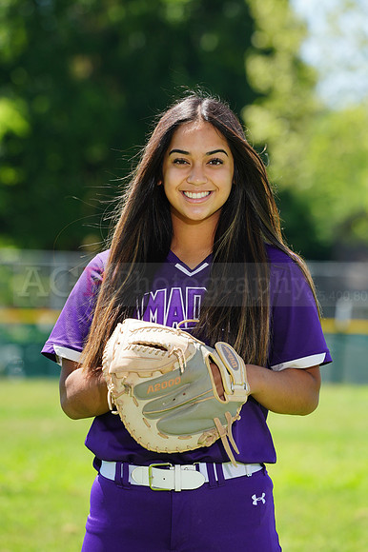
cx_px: 184
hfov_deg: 4.6
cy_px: 276
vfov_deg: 6.9
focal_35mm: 300
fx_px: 4605
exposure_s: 1/200
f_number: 9
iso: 200
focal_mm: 300
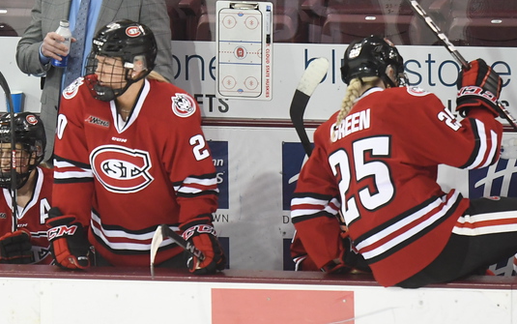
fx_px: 10305
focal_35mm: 731
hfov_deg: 2.9
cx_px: 116
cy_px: 32
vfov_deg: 1.8
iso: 1250
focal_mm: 200
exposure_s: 1/640
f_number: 2.8
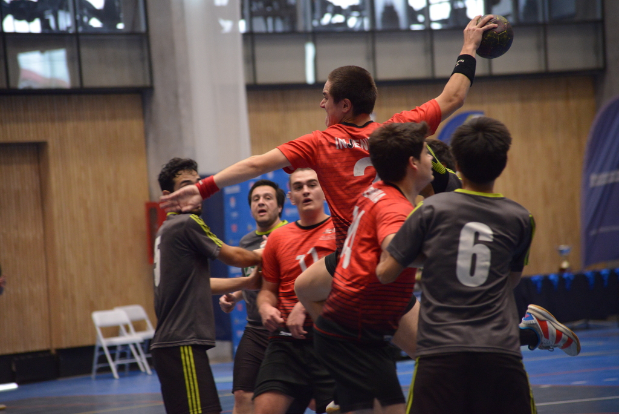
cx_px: 310
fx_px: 2925
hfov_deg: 12.1
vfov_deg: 8.1
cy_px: 207
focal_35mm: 170
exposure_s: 1/400
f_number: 4.5
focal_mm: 170
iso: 5000
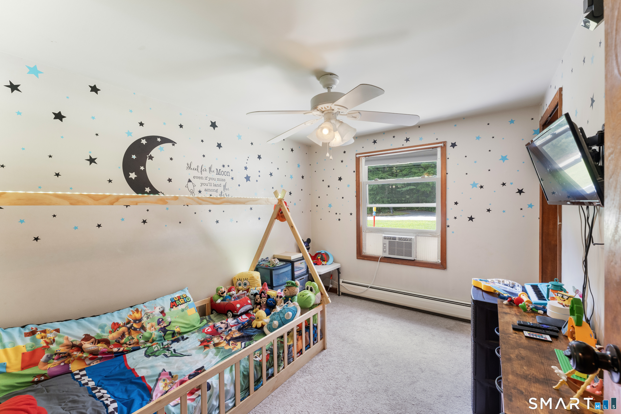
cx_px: 310
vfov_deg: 81.2
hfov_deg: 104.3
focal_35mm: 14
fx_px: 241
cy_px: 207
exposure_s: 1/5
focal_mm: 14
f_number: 8
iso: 800
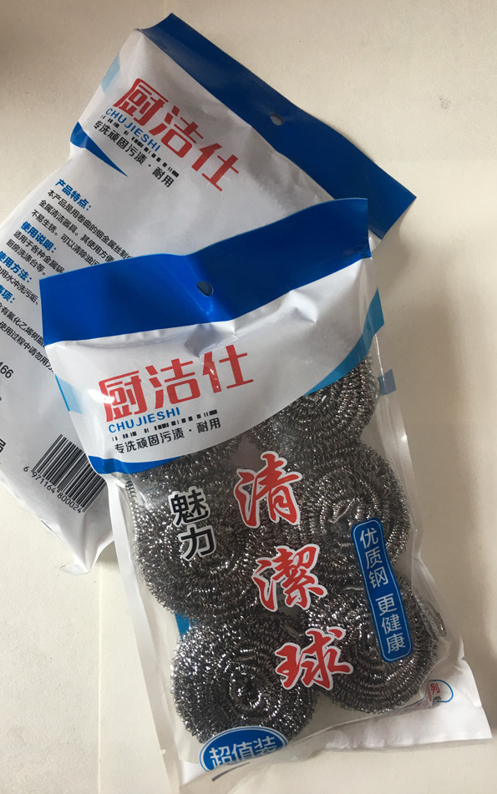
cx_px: 208
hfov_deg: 40.5
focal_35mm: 31
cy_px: 398
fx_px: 671
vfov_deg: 61.2
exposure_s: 1/33
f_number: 2.2
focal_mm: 4.15
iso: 32
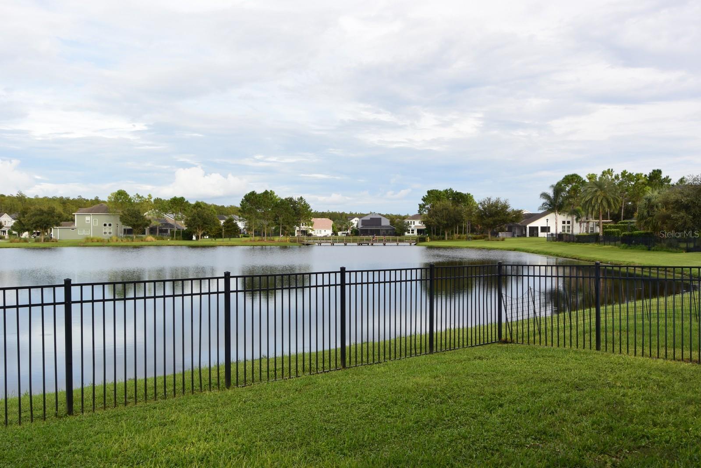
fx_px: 682
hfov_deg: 54.4
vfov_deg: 37.9
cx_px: 350
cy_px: 234
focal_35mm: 35
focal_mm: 13
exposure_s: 1/160
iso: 160
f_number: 5.6
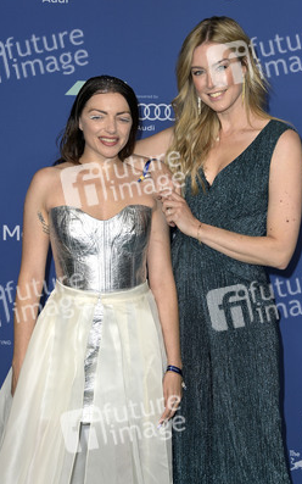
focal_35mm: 80
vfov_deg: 25.8
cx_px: 158
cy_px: 241
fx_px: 1054
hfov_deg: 16.3
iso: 800
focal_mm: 78
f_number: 5.6
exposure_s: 1/250
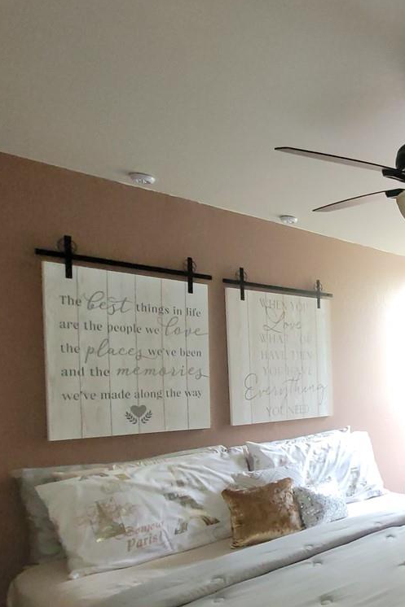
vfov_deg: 62.1
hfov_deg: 34.4
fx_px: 490
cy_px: 406
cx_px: 504
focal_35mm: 29
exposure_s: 1/60
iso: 400
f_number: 2.2
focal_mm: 2.2
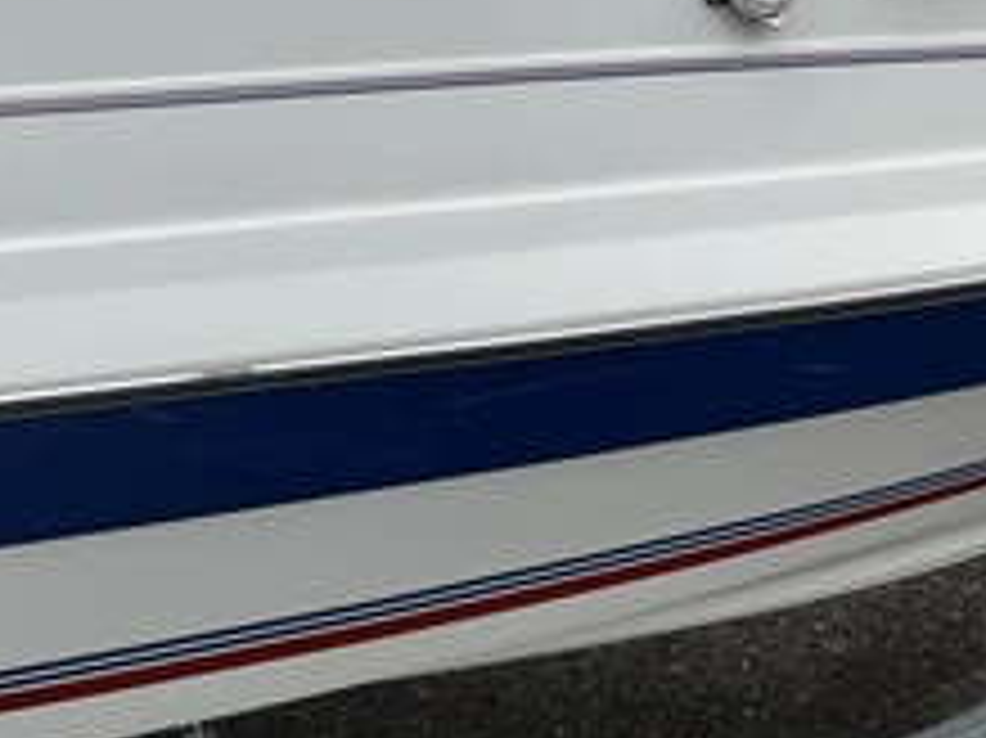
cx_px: 383
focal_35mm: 53
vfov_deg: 27.1
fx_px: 1509
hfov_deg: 36.0
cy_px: 171
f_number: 1.8
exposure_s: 1/3322
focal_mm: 3
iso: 25
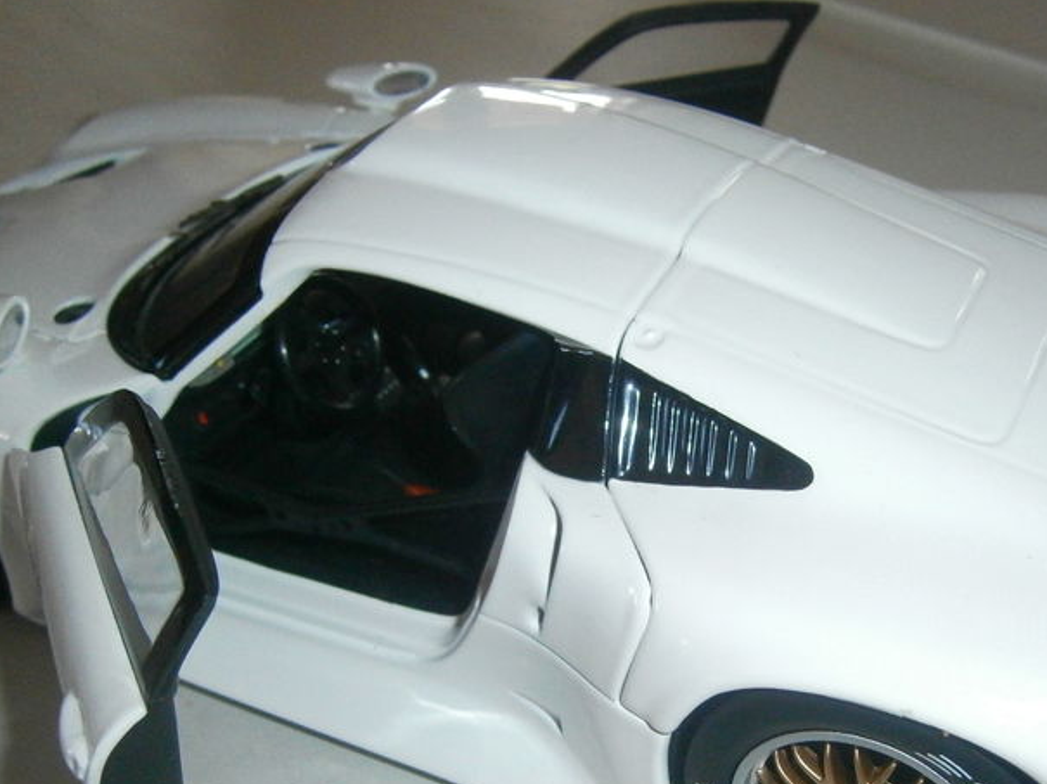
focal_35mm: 43
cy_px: 613
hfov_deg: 43.5
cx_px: 658
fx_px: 1300
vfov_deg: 32.7
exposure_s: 1/250
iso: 400
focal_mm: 4.7
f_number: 2.8
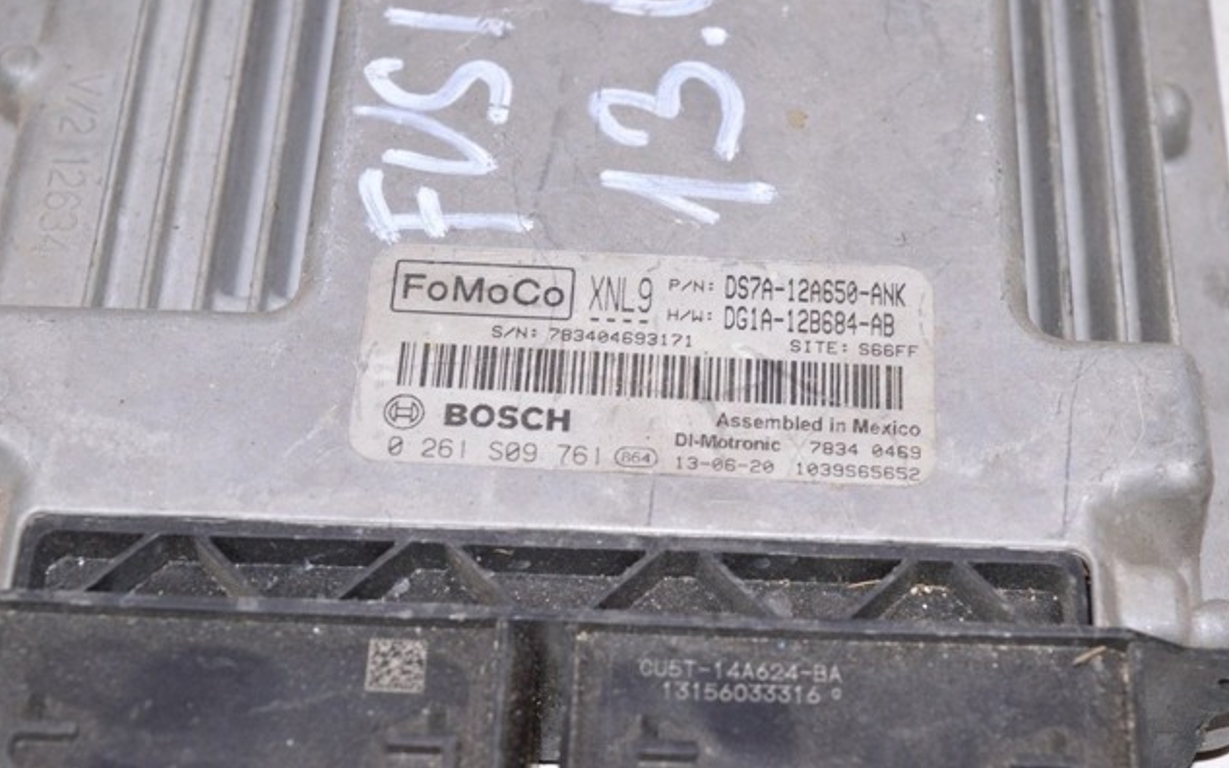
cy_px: 358
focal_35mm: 74
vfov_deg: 17.6
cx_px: 611
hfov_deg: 27.9
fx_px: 2478
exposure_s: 1/160
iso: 1600
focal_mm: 48
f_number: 8
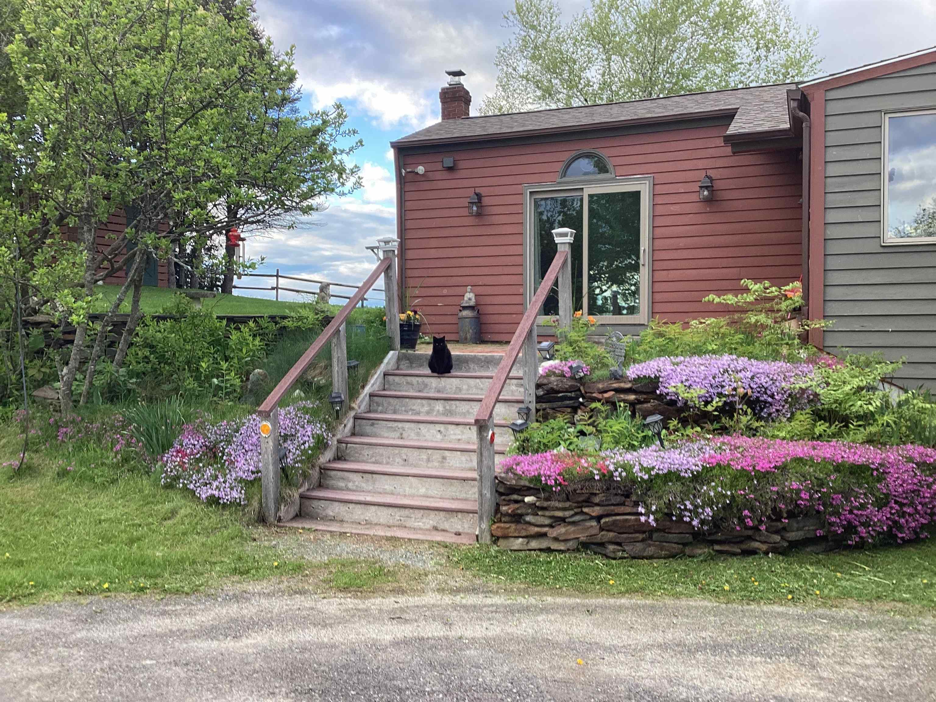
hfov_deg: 58.4
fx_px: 838
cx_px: 468
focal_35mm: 31
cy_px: 351
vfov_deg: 45.4
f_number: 2.4
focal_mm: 3.3
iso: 40
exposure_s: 1/120
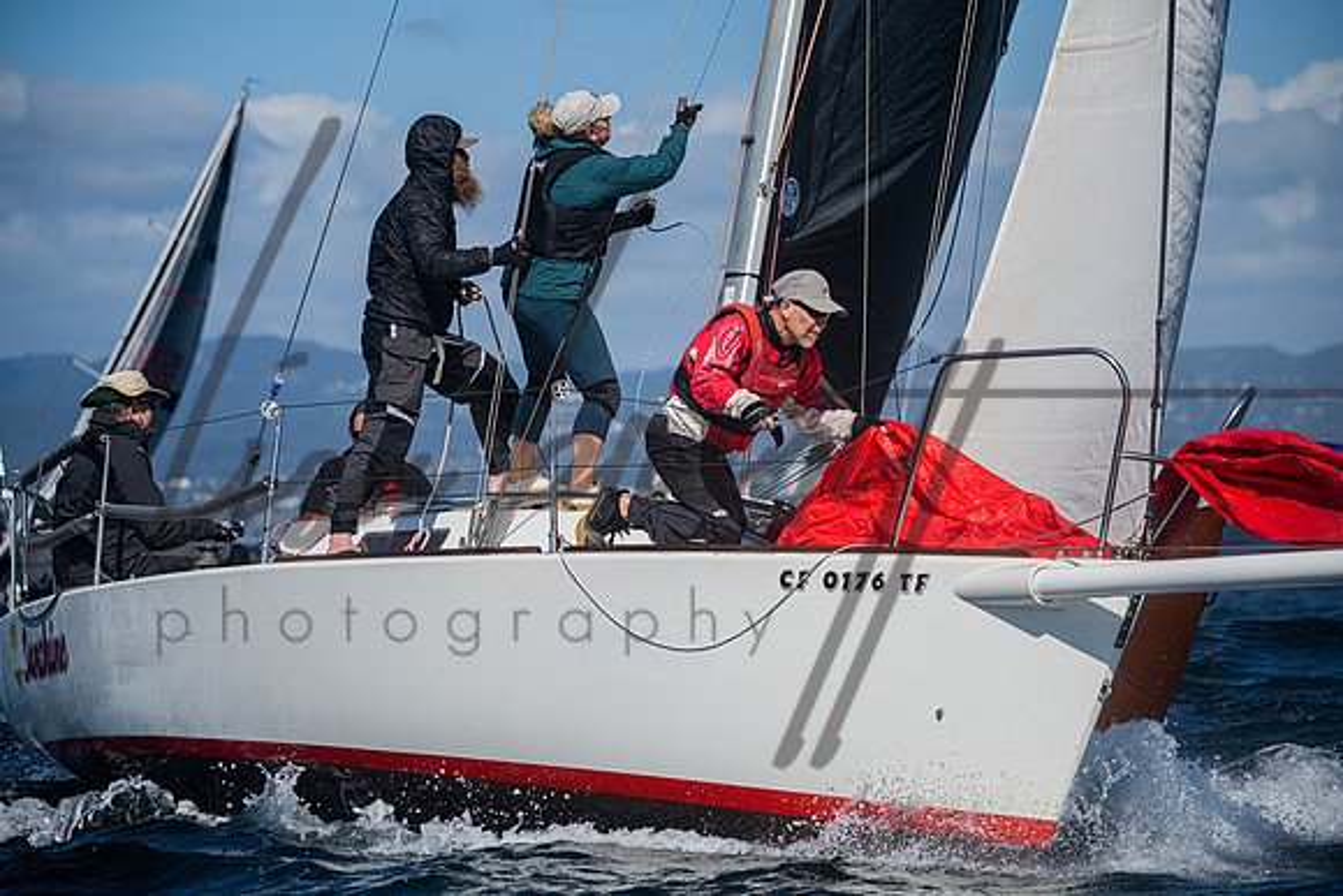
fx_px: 6343
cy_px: 448
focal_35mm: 170
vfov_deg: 8.1
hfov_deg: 12.1
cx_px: 672
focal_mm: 170
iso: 400
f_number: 4.8
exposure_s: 1/8000
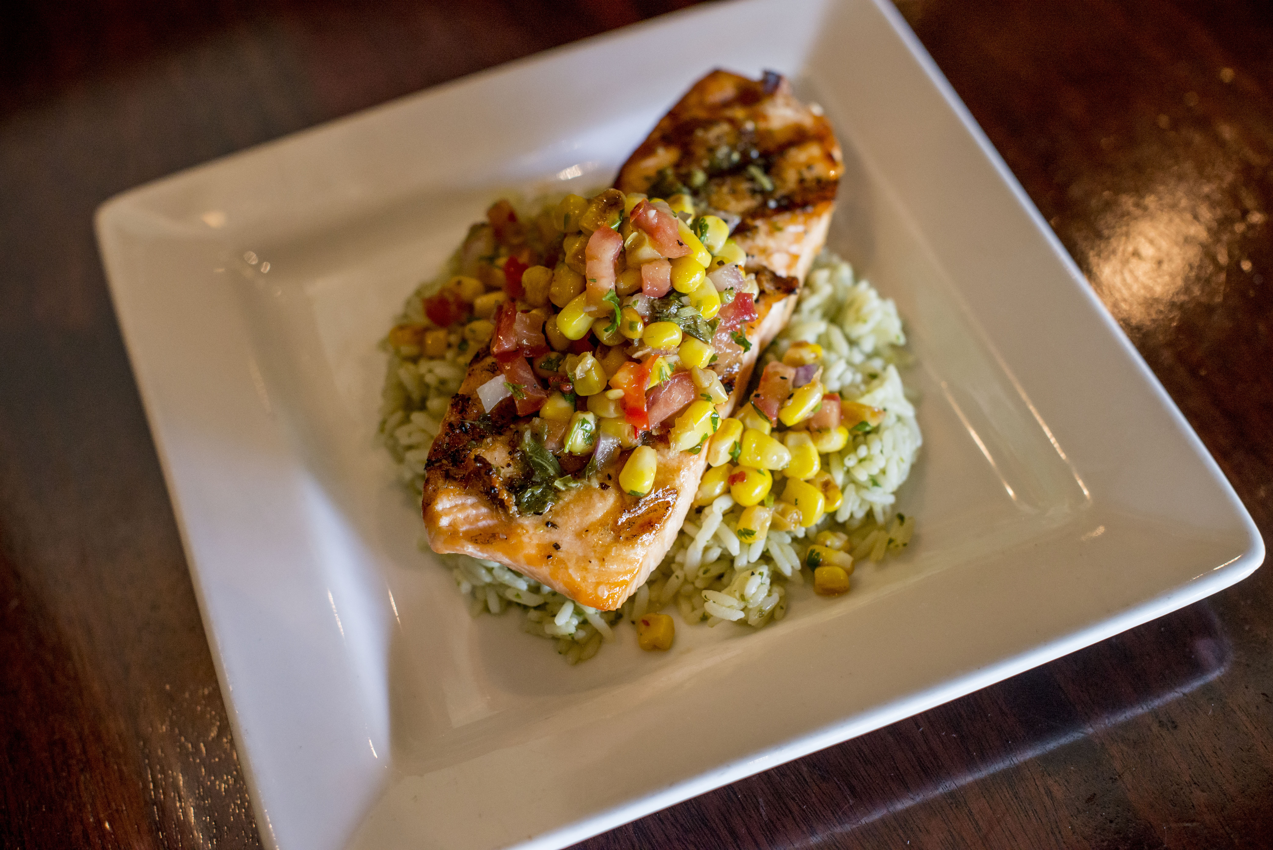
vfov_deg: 27.0
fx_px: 1769
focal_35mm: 50
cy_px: 425
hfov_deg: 39.6
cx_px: 636
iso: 2000
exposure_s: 1/200
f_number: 3.5
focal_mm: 50
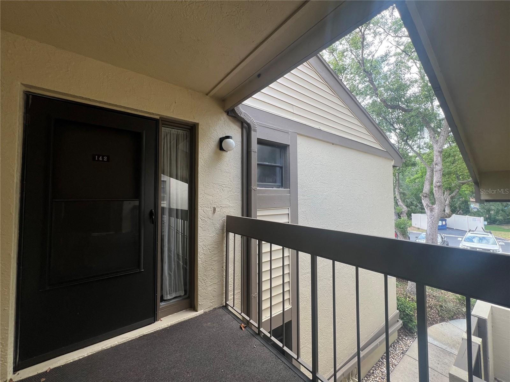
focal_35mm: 13
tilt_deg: +1.8
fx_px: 192
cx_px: 255
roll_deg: +0.6
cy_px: 191
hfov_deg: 106.2
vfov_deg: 89.9
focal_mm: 1.57
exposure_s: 1/106
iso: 32
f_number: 1.8
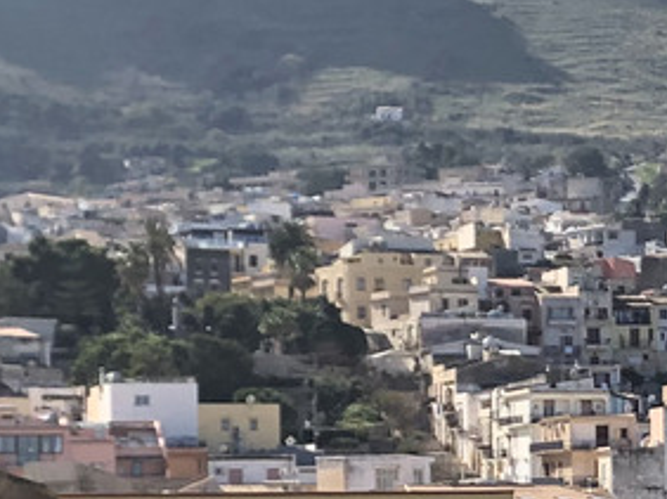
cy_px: 542
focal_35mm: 159
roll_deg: +1.4
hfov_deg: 12.2
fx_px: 3061
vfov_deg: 9.2
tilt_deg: -0.1
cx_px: 747
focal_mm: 4
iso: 20
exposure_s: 1/1675
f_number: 1.8
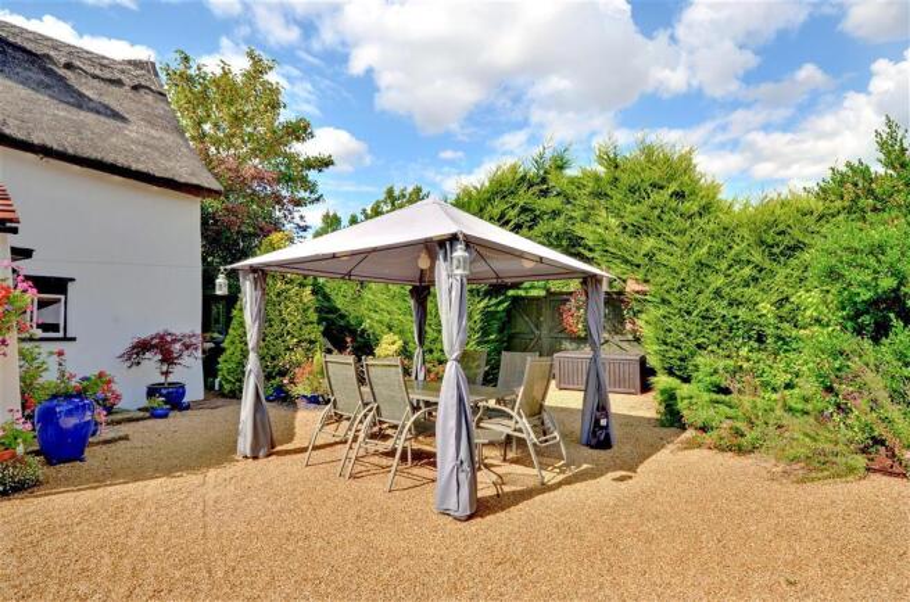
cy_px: 301
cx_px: 455
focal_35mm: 20
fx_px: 492
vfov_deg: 62.9
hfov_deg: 85.6
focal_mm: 13
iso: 100
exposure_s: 1/200
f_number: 10
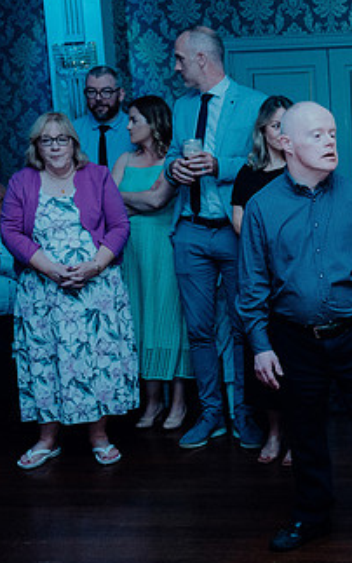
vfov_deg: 31.0
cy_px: 327
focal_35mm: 66
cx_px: 416
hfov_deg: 18.7
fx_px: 1013
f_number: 3.5
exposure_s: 1/160
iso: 2500
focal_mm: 36
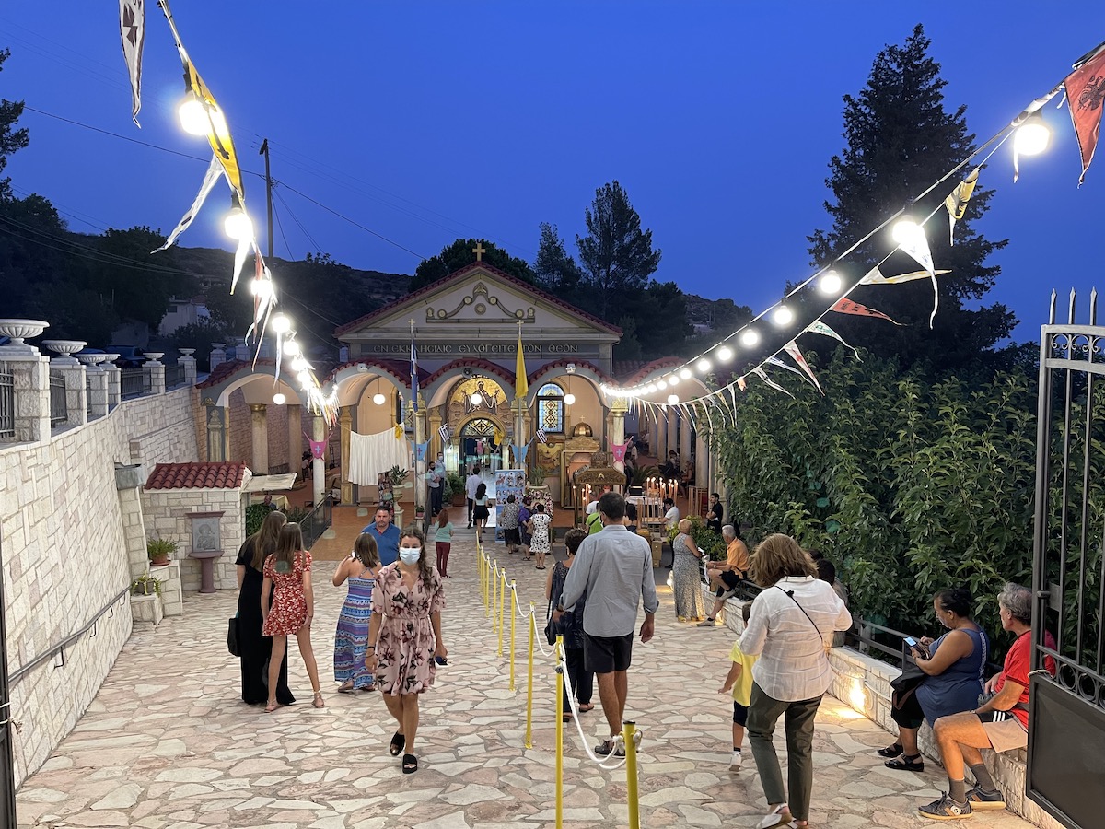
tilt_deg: -4.7
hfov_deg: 67.3
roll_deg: -0.2
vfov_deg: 53.1
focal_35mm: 26
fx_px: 830
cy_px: 414
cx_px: 552
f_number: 1.6
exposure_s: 1/50
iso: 200
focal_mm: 5.1
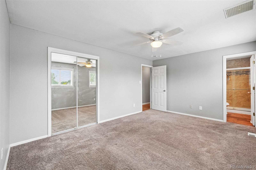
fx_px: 107
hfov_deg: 100.4
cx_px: 128
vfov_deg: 77.3
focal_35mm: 15
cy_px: 85
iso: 800
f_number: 8
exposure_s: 1/20
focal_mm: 10
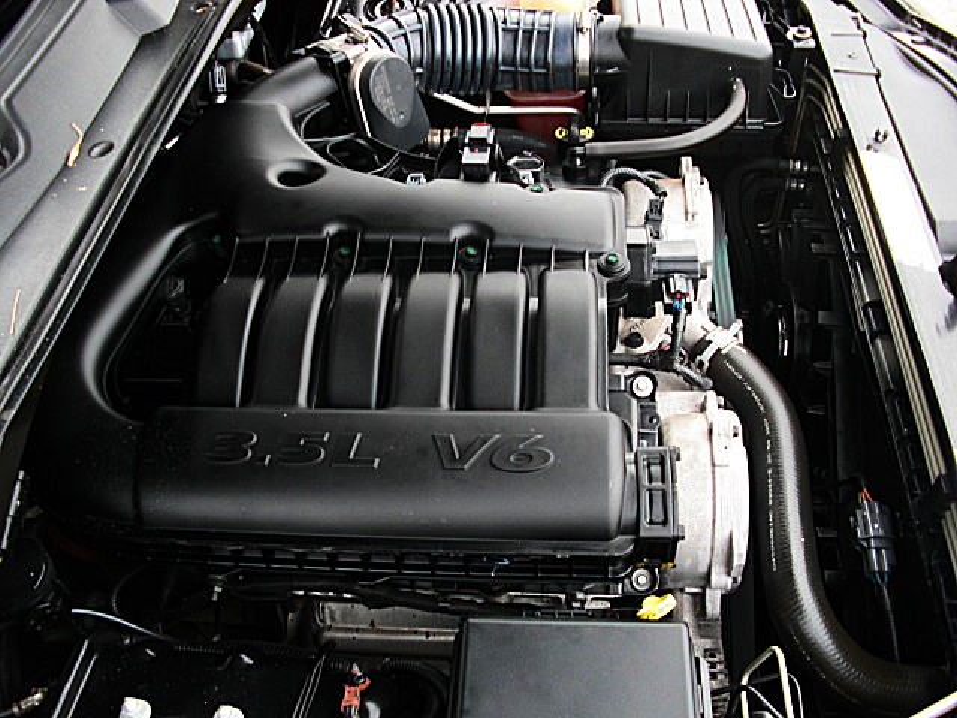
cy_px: 359
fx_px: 995
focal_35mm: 36
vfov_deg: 39.7
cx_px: 478
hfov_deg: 51.4
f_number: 2.8
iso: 100
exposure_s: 1/100
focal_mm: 6.3
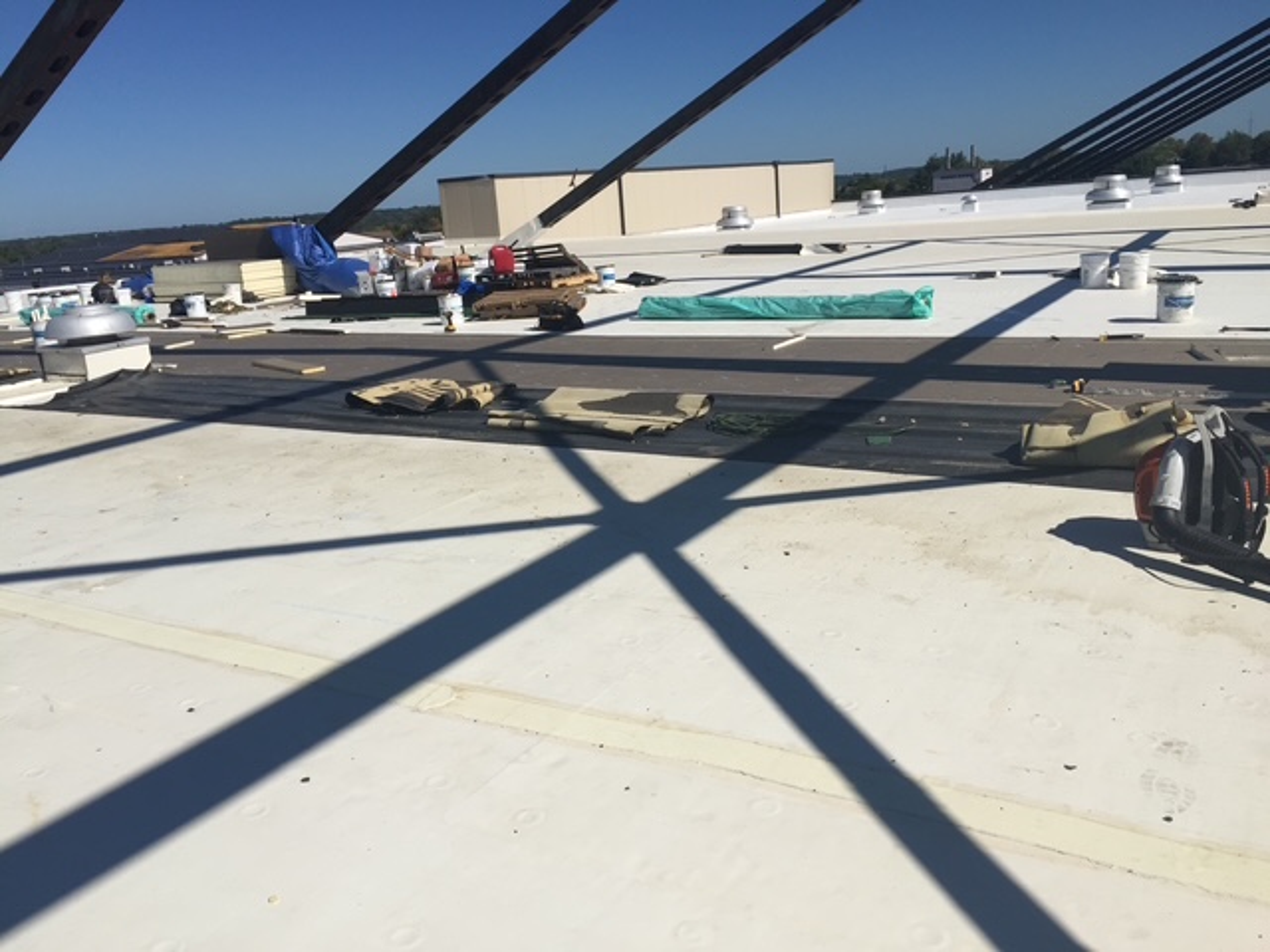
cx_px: 635
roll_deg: +4.2
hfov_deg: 61.7
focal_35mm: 29
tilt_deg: -13.3
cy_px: 476
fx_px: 1064
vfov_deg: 48.2
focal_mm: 4.15
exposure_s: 1/5650
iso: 32
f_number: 2.2
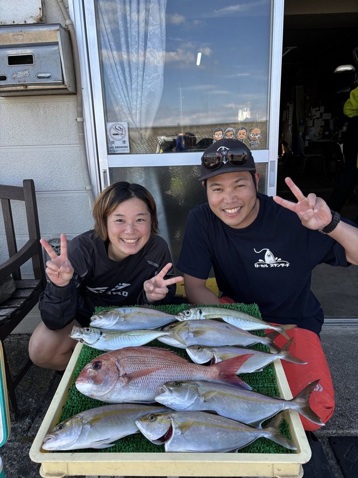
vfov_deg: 67.3
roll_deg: +1.5
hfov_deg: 53.0
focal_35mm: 26
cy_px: 239
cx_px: 179
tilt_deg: -16.0
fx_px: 359
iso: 50
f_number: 1.6
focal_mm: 5.96
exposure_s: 1/591
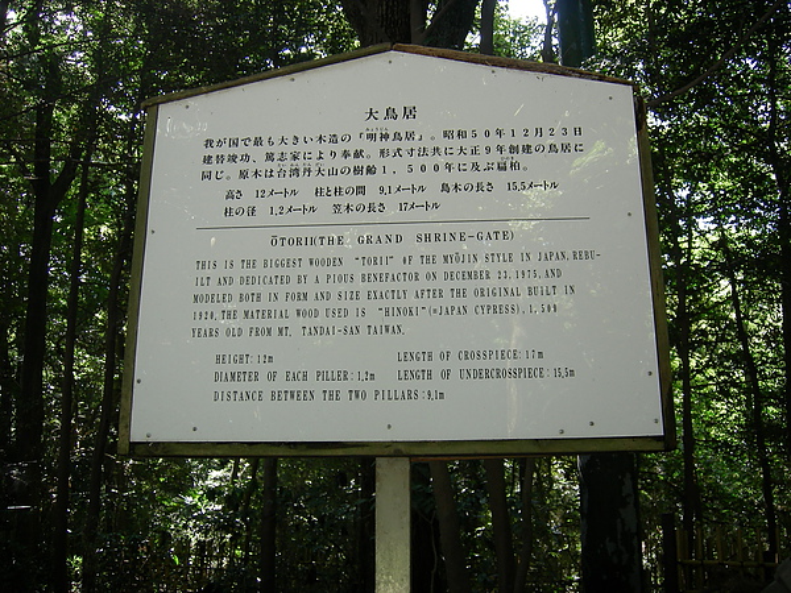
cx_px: 396
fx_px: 823
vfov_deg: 39.7
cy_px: 296
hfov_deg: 51.4
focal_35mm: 36
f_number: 2.7
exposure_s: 1/38.5
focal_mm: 7.5
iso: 64
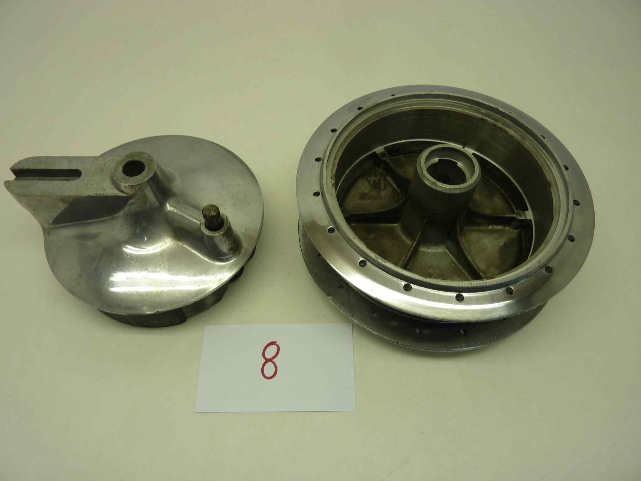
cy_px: 240
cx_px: 320
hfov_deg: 69.4
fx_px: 463
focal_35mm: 25
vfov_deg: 54.9
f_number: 3.3
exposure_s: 1/40
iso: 80
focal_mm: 4.1
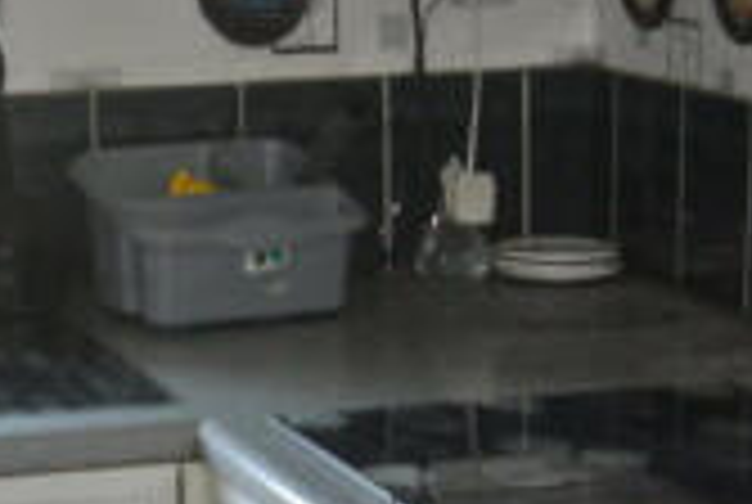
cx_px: 223
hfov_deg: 14.9
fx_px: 2867
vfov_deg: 10.0
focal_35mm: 137
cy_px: 497
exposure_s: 1/60
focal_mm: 13
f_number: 3.8
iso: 800
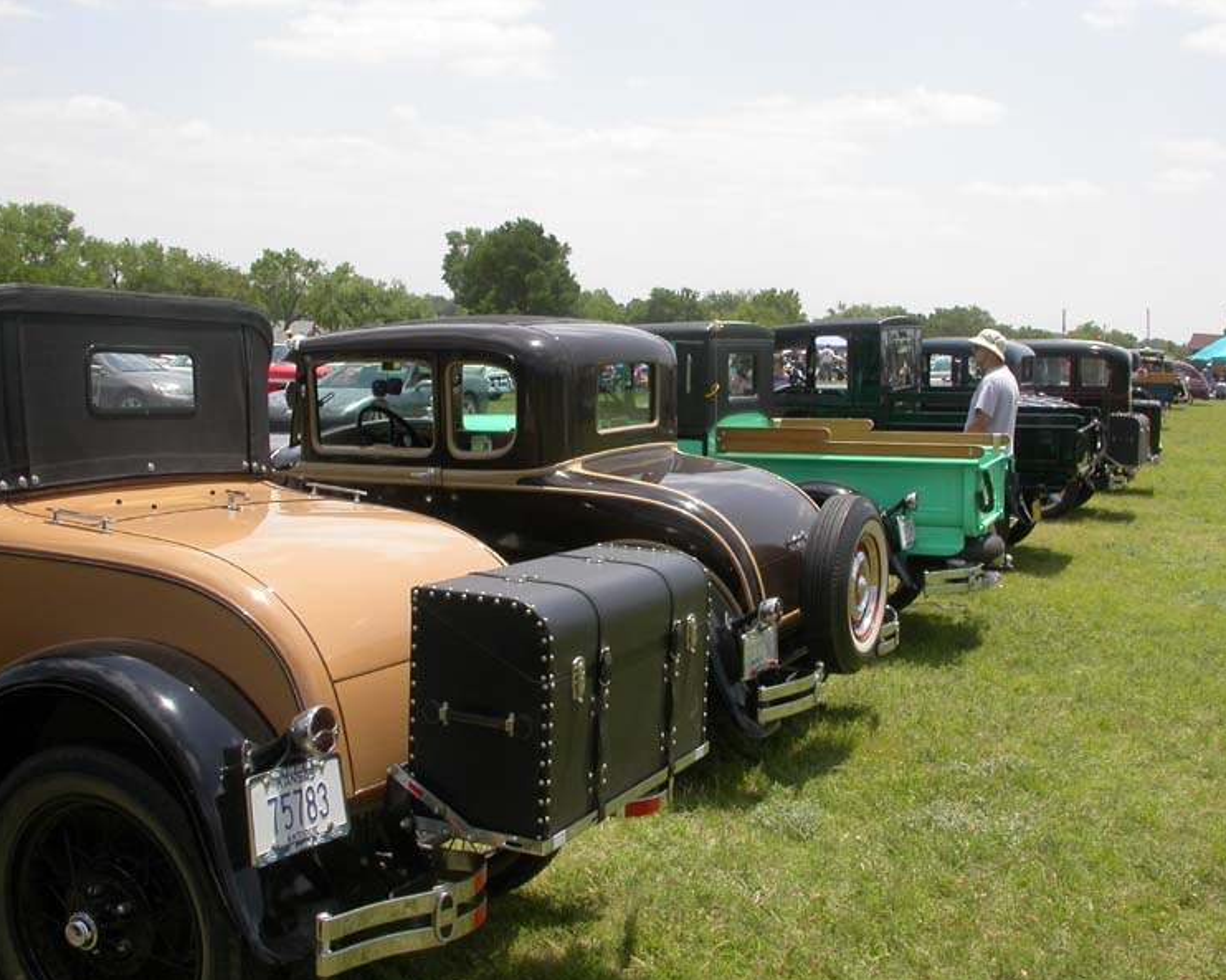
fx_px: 1451
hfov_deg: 45.8
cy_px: 492
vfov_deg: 37.3
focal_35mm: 40
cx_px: 625
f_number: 7.5
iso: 100
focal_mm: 7.85
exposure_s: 1/268
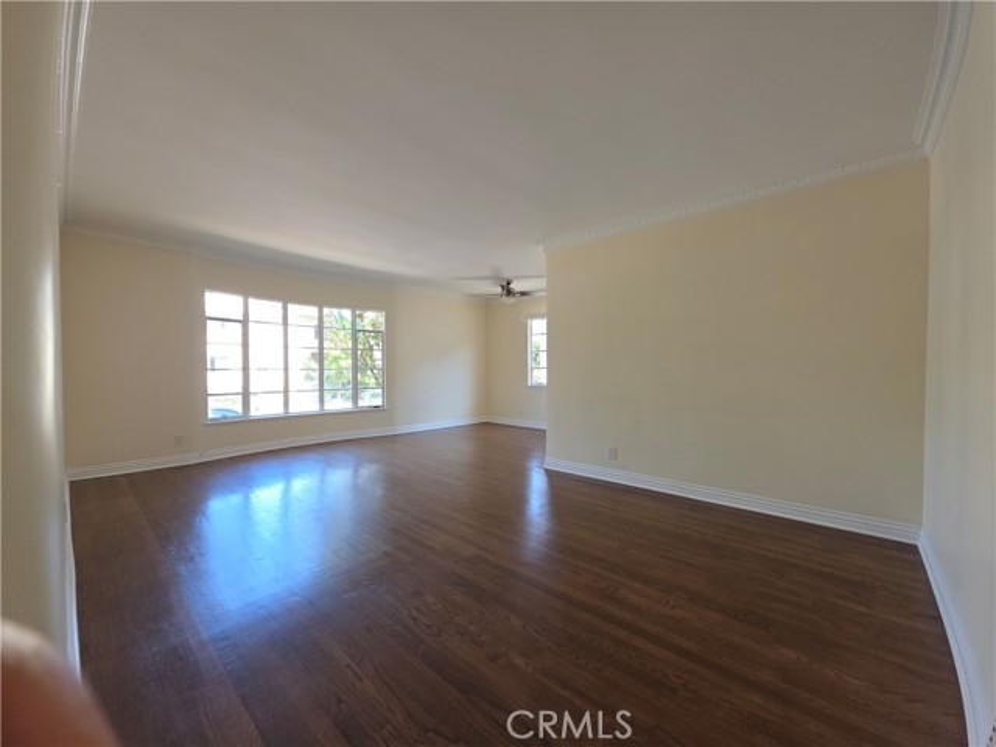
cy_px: 374
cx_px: 498
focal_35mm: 13
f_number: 1.9
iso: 50
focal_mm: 2.2
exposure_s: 1/120
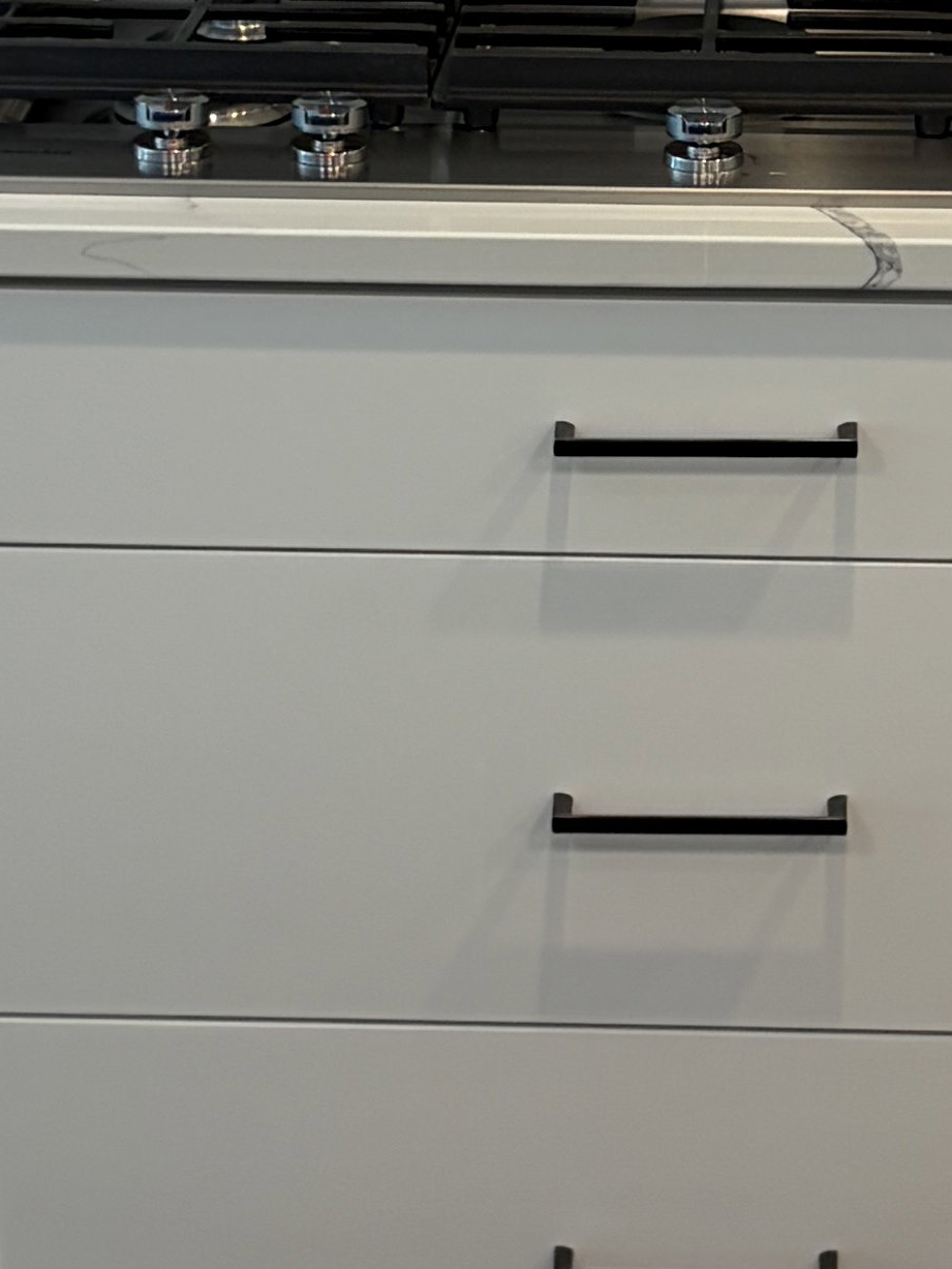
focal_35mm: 121
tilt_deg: -18.6
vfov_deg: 16.3
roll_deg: +0.3
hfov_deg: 12.2
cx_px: 646
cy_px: 472
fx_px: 4435
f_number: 1.6
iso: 64
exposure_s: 1/60
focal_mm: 5.96
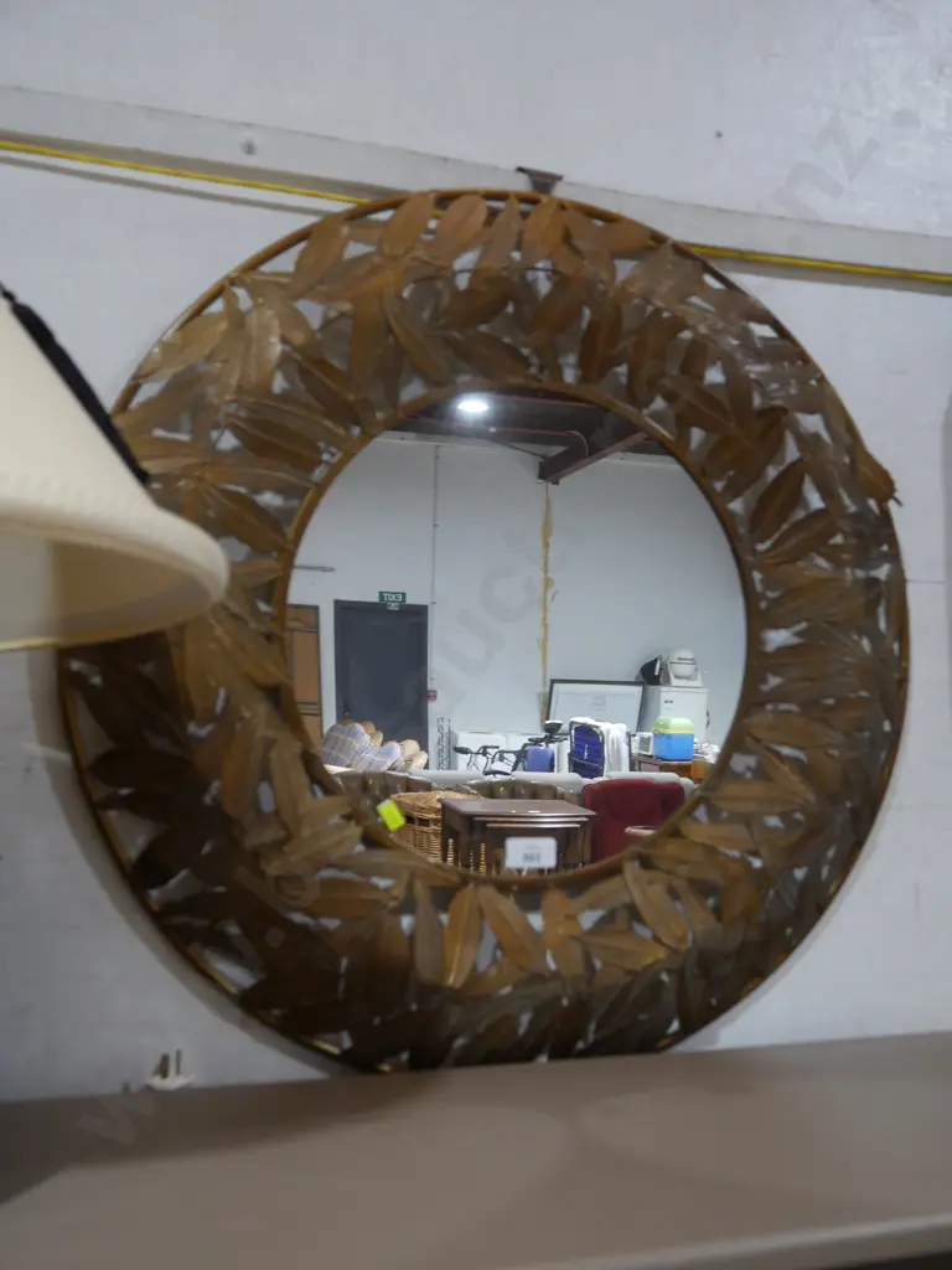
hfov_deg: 41.8
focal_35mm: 34
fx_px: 1247
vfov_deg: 54.0
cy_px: 635
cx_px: 476
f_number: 4
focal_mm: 17
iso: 640
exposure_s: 1/60
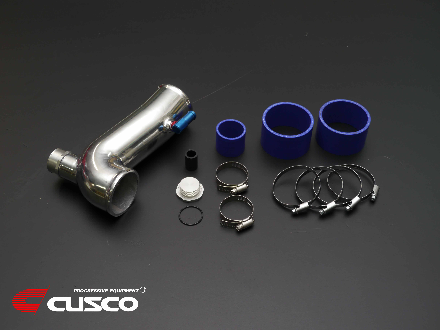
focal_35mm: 50
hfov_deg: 38.2
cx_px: 220
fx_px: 636
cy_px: 165
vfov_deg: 29.1
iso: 160
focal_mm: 25
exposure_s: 1/60
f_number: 4.7
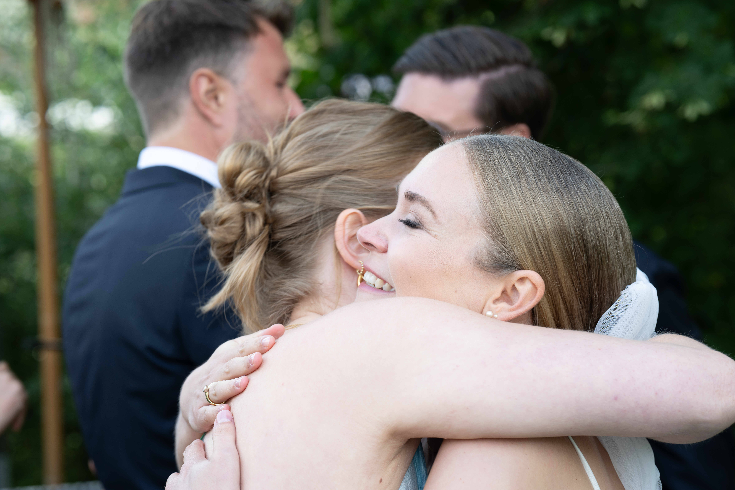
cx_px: 368
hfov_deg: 23.9
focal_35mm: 85
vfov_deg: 16.1
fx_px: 1735
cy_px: 245
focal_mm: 85
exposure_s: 1/125
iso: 160
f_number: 5.6
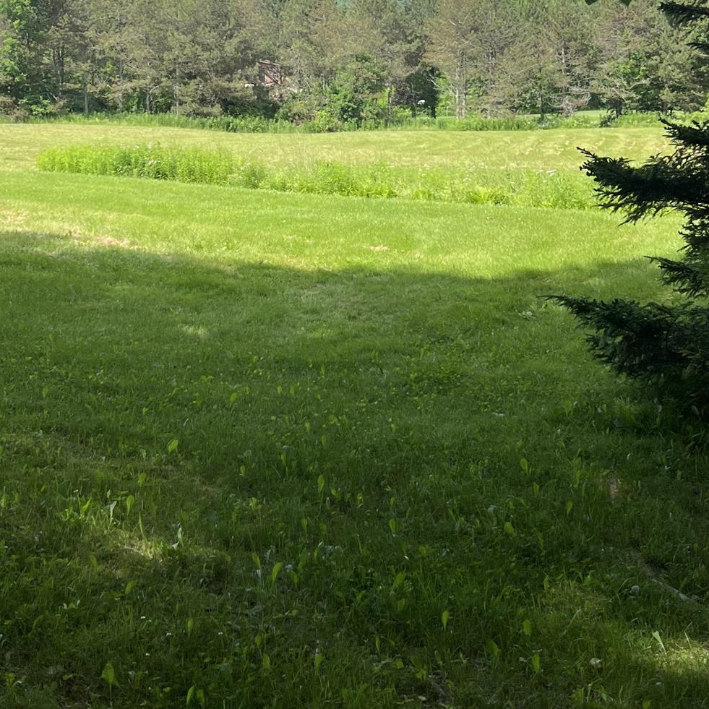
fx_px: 1251
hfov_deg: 31.6
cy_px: 155
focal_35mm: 54
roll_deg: -0.1
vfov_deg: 30.9
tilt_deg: -1.7
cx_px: 294
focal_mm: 5.7
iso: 50
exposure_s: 1/3165
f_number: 1.5
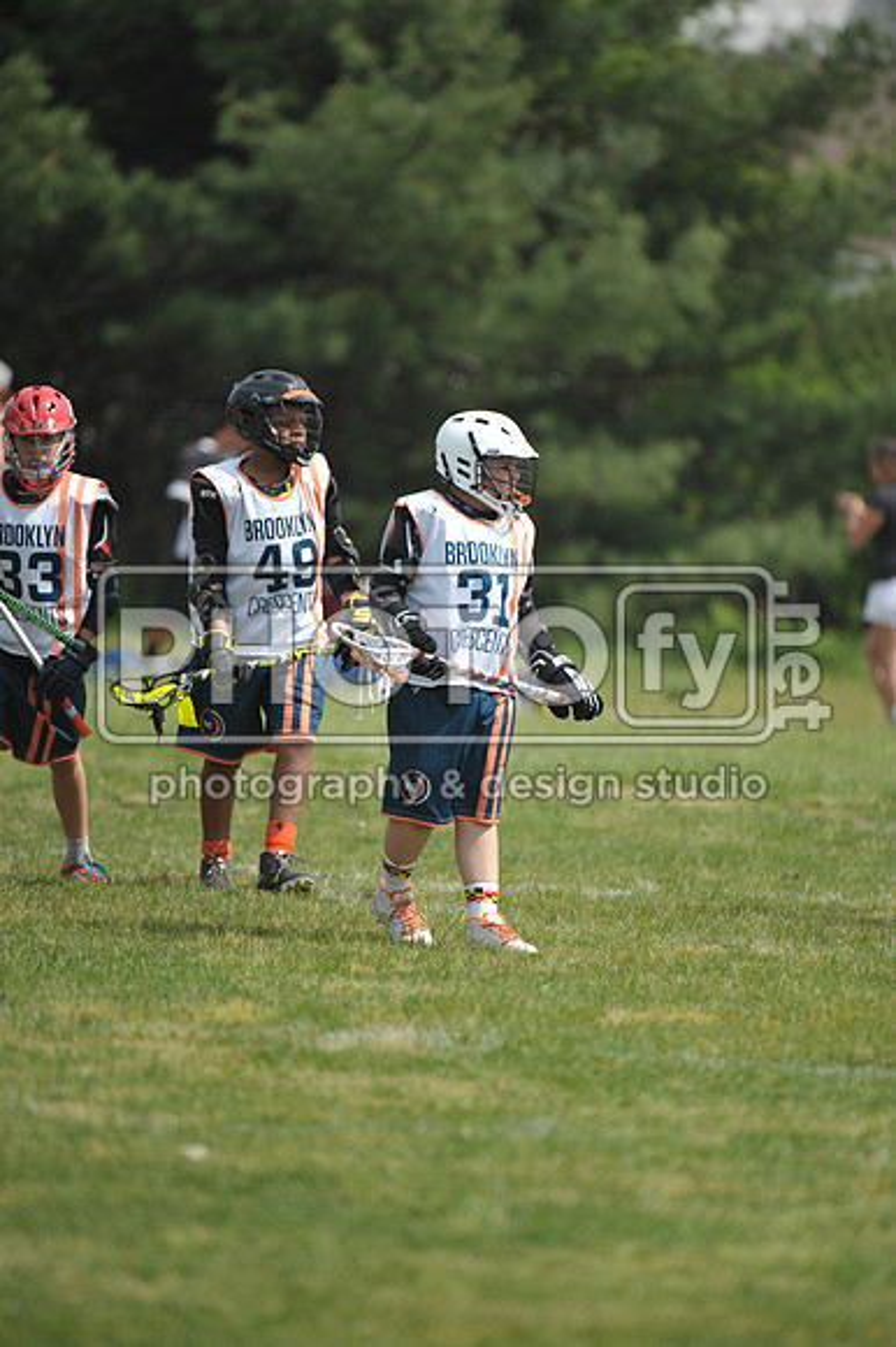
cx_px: 448
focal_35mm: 400
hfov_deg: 3.4
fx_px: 14950
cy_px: 674
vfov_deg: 5.2
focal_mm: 400
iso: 640
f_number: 4
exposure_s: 1/4000
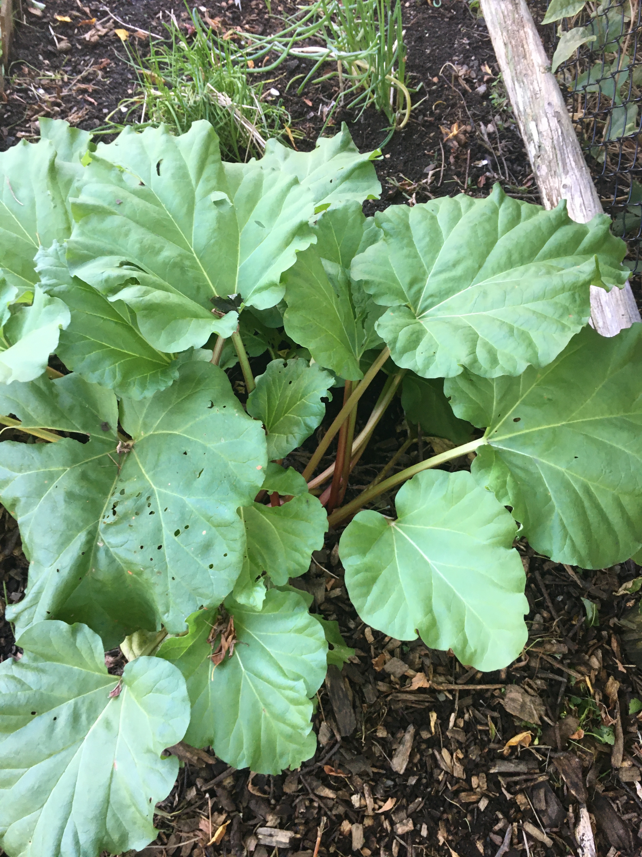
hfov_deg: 48.2
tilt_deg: -73.2
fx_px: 717
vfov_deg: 61.7
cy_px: 428
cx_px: 321
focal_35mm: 29
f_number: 2.2
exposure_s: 1/30
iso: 40
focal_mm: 4.15
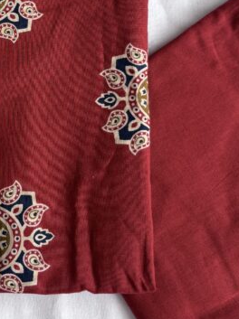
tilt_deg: -78.5
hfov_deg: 23.9
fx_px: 544
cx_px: 13
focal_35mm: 59
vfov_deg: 31.7
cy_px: 54
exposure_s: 1/615
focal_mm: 5.96
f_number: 1.6
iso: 50
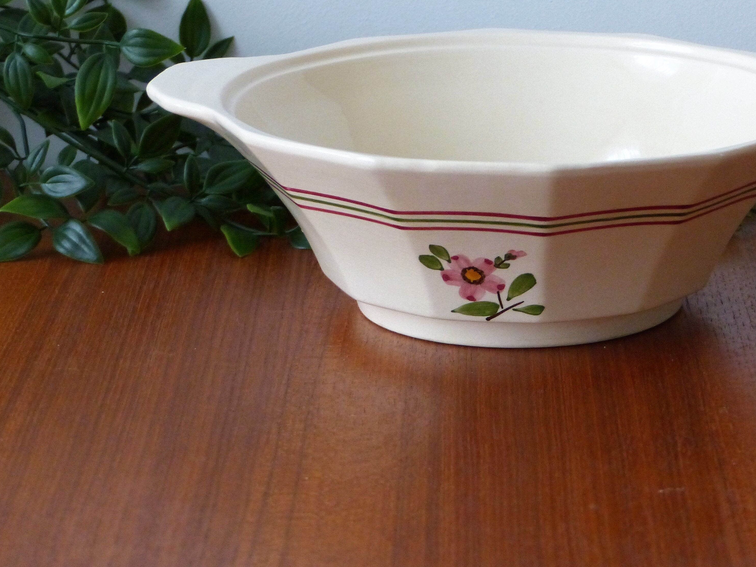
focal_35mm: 141
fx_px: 3080
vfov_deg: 10.5
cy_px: 239
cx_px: 507
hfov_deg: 14.0
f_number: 2.8
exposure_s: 1/20
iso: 400
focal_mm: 17.4
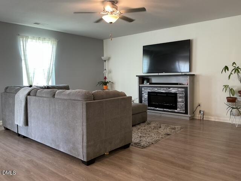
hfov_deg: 63.4
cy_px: 90
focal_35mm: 28
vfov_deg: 49.7
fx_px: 195
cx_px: 120
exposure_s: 1/60
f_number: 1.8
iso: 125
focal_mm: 3
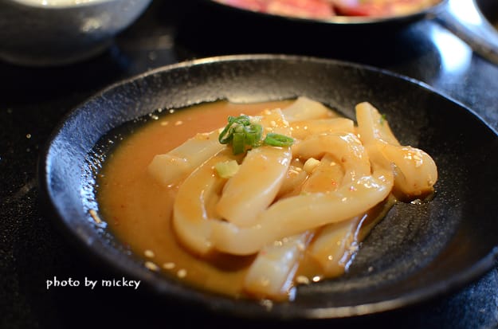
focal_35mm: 52
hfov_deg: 37.9
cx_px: 249
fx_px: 724
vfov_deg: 25.6
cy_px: 164
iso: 2000
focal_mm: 35
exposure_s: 1/30
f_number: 3.5
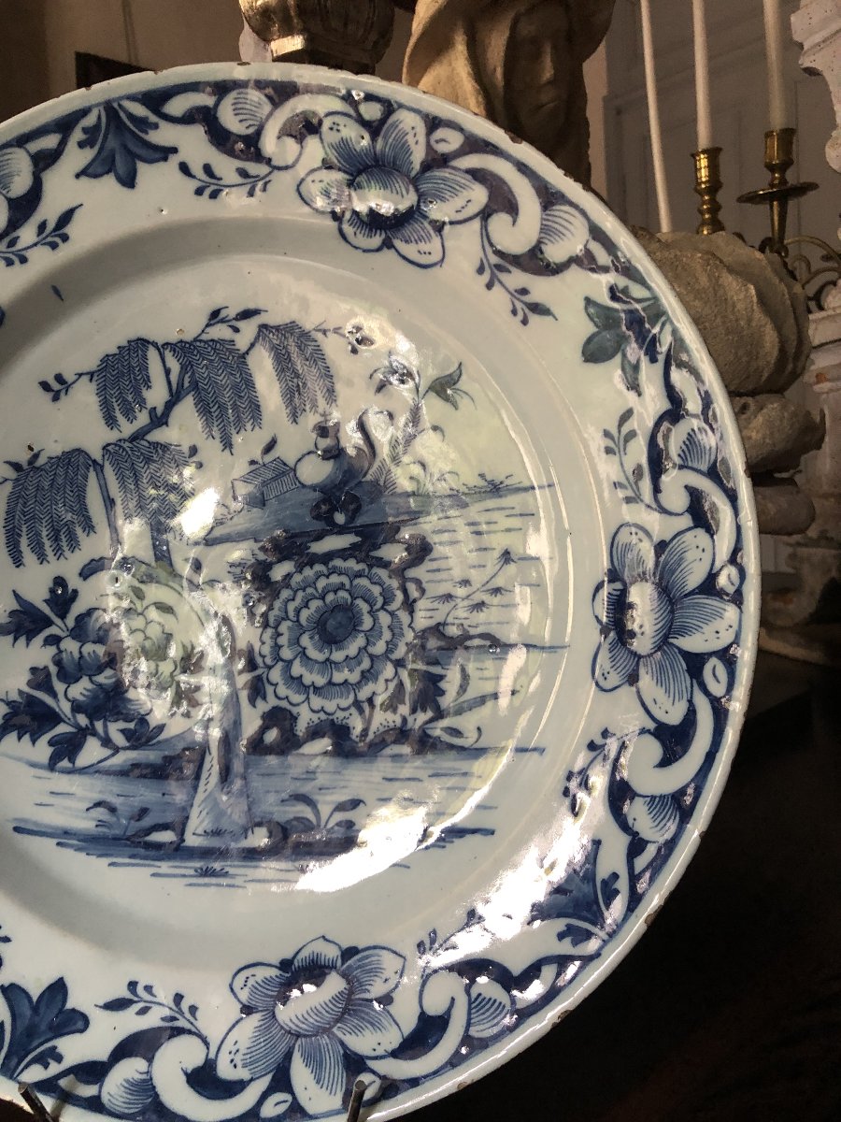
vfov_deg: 63.4
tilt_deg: -5.7
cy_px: 561
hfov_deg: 49.7
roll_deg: +2.9
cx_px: 420
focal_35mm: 28
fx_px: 907
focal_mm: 4
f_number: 1.8
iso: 80
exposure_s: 1/15
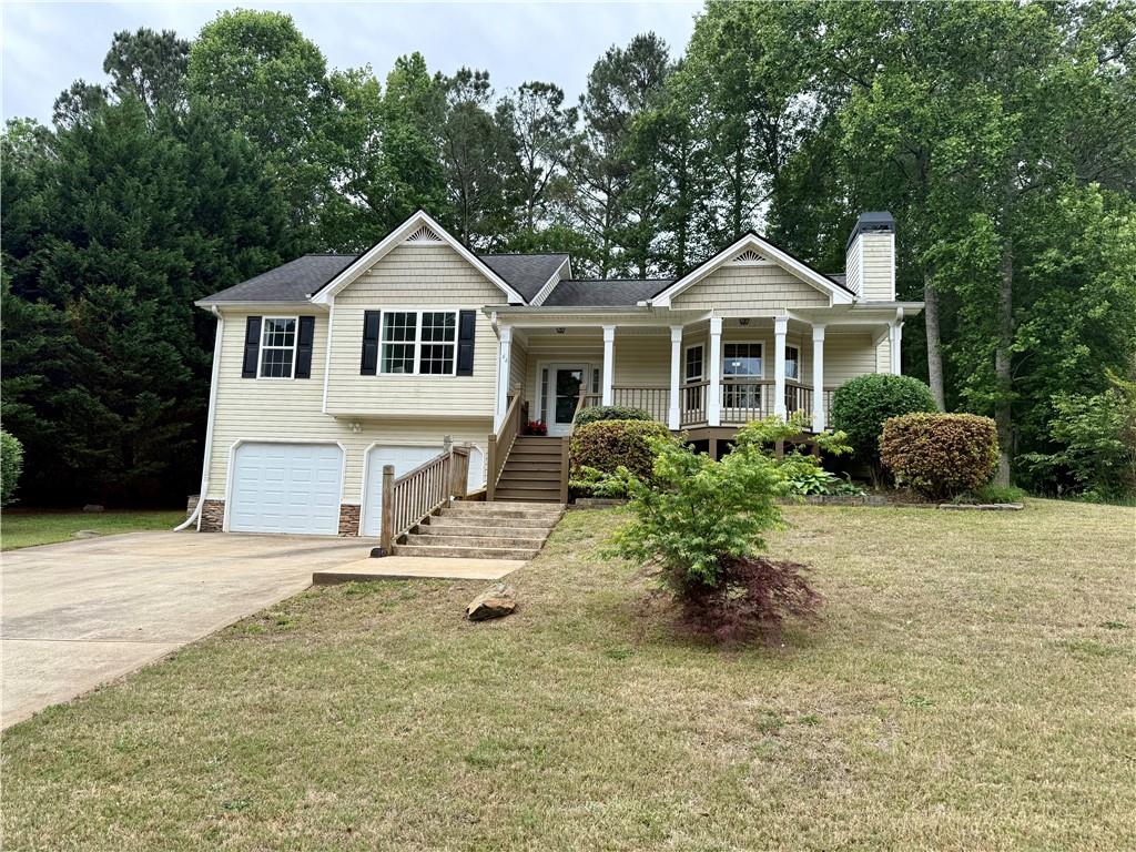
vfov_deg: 56.8
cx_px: 568
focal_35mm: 24
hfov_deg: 71.6
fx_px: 788
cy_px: 426
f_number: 1.78
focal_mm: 6.76
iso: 80
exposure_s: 1/2053
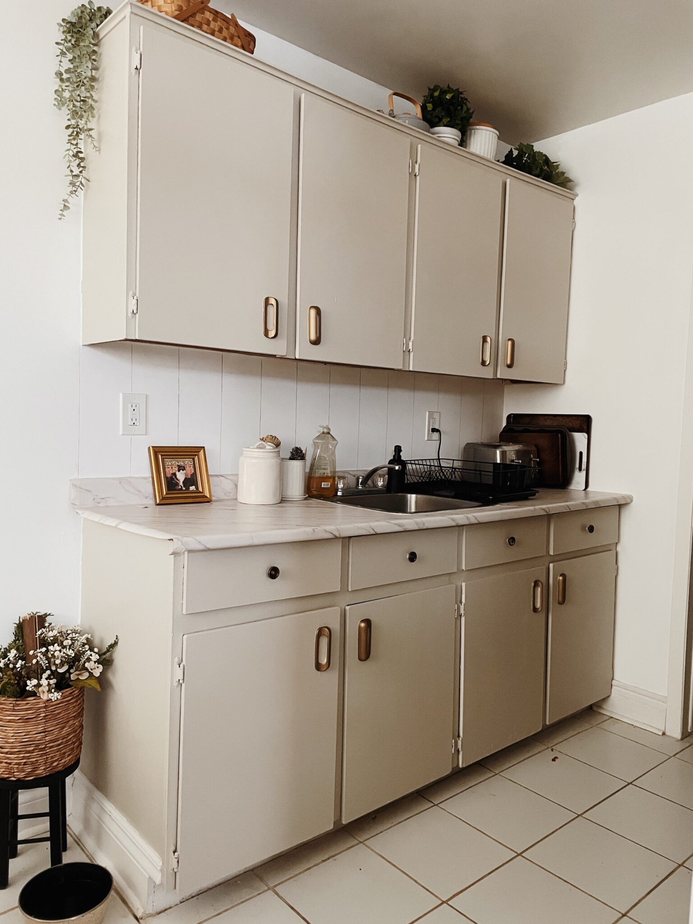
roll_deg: -1.6
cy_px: 462
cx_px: 346
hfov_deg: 53.1
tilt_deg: -2.7
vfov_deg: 67.3
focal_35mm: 26
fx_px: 694
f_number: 1.6
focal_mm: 4.2
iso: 400
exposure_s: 1/40
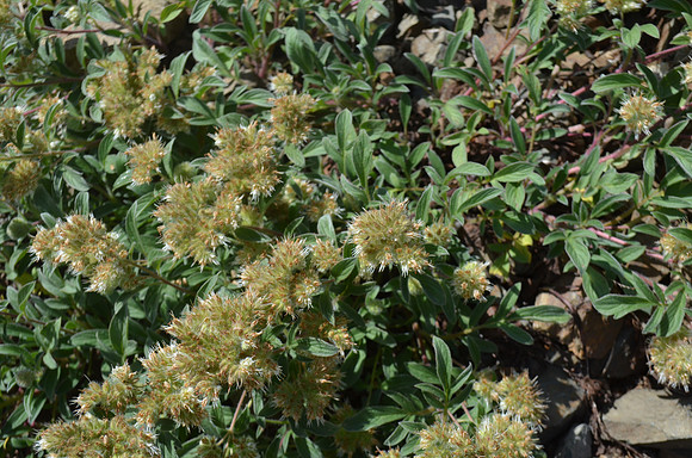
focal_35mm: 45
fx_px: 863
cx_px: 346
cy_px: 229
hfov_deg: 43.7
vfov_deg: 29.7
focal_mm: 30
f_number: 5.6
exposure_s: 1/1600
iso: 400
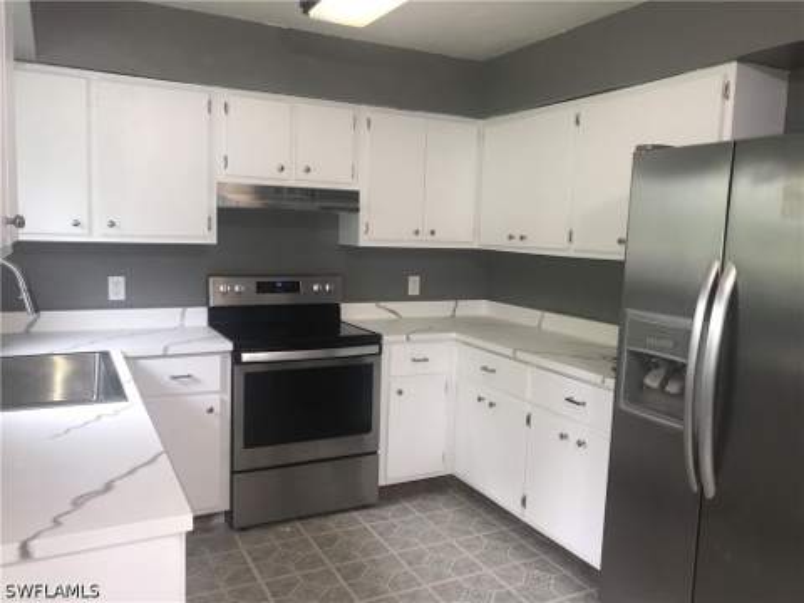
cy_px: 302
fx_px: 650
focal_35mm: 28
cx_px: 402
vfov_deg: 49.7
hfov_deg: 63.4
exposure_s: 1/30
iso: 32
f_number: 1.8
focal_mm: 3.99
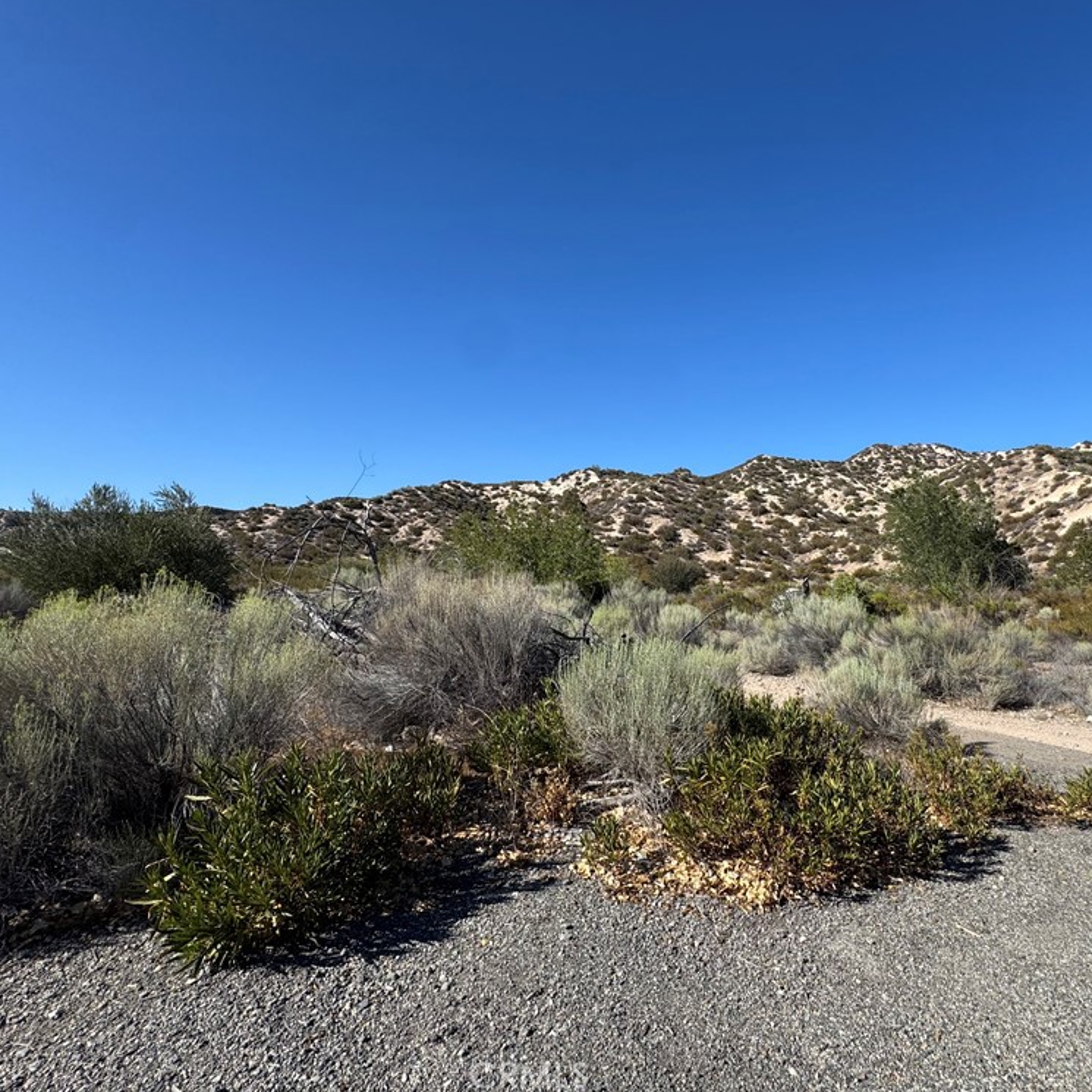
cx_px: 610
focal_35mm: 17
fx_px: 607
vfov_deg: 84.0
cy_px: 534
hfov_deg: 83.6
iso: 40
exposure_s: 1/1672
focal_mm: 2.22
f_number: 2.2
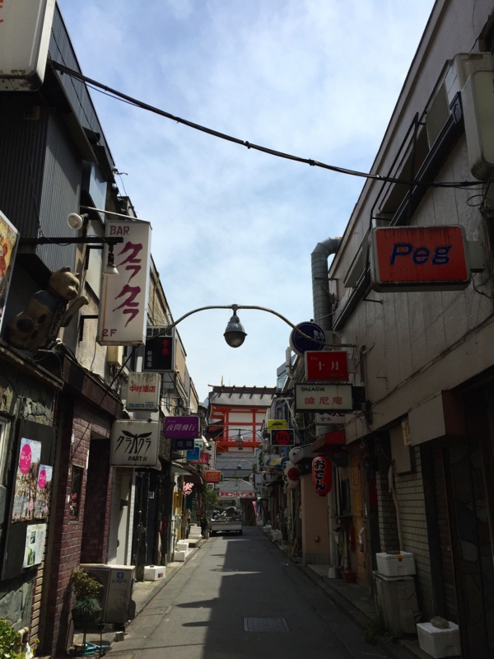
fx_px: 552
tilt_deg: +17.8
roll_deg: -0.2
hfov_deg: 48.2
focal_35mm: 29
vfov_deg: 61.7
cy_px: 330
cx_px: 247
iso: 32
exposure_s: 1/3968
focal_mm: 4.15
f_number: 2.2
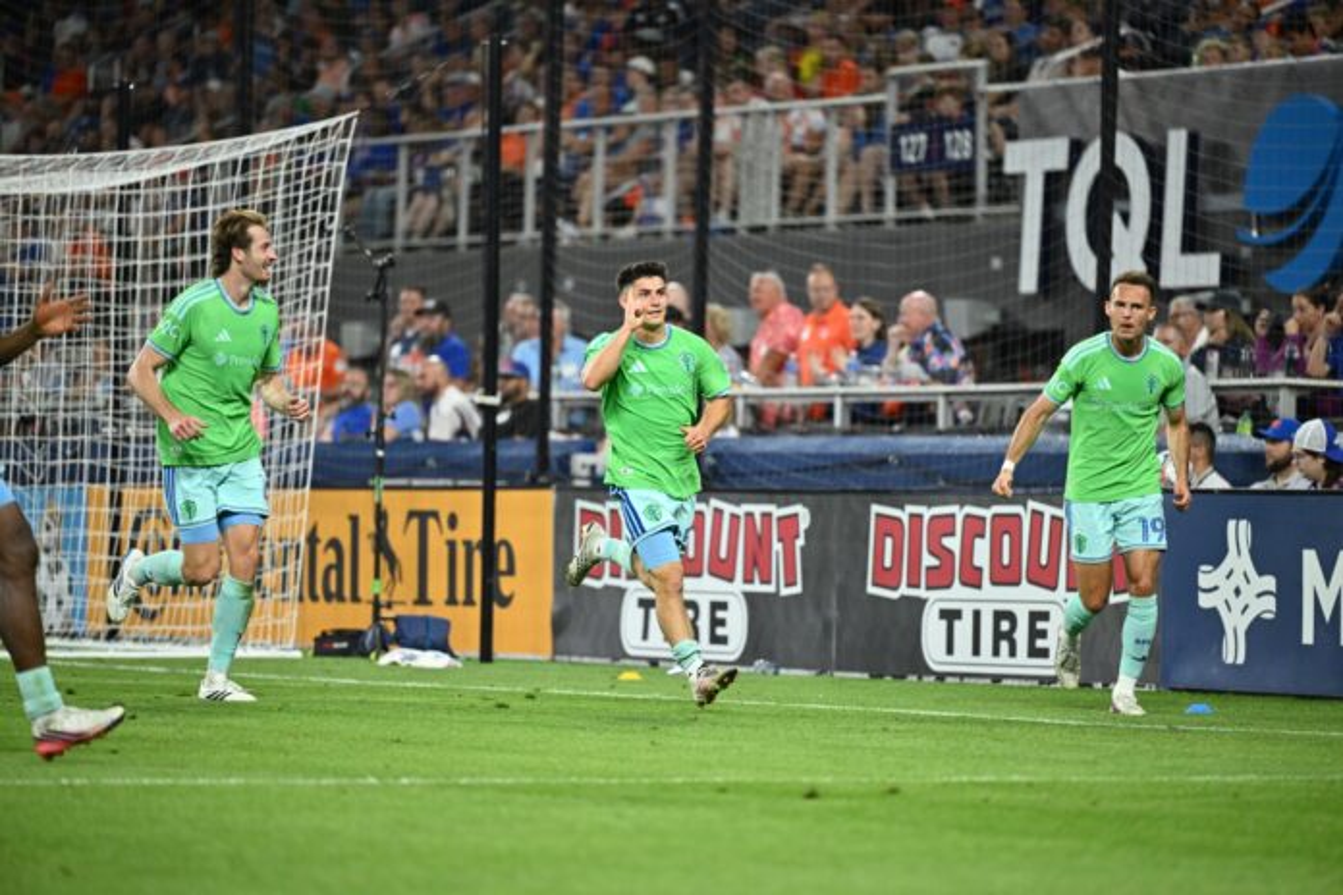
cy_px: 448
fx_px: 7461
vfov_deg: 6.9
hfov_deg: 10.3
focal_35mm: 200
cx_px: 672
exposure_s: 1/1600
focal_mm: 200
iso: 2500
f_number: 2.8
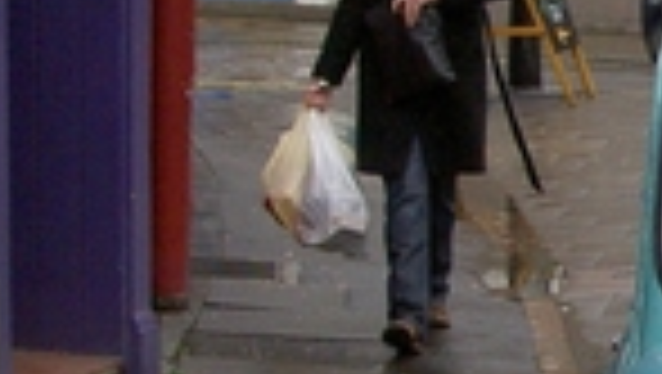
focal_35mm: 173
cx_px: 1094
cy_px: 428
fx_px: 3040
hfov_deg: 11.7
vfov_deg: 7.0
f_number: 4.7
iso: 200
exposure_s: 1/200
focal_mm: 8
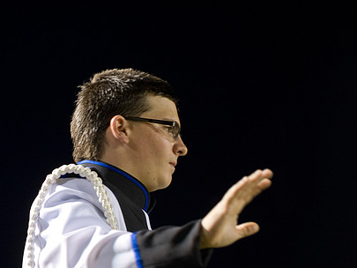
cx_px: 130
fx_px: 2270
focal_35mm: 220
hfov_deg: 9.0
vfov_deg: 6.8
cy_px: 157
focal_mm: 160
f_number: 3.2
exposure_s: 1/125
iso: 3200
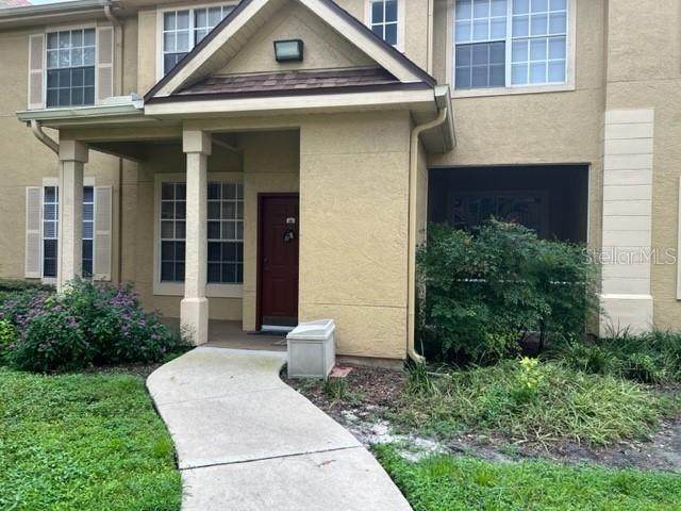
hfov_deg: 67.3
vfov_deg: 53.1
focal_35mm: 26
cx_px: 340
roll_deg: +0.0
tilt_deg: -0.5
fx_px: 511
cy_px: 256
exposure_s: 1/140
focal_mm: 5.7
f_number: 1.5
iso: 32
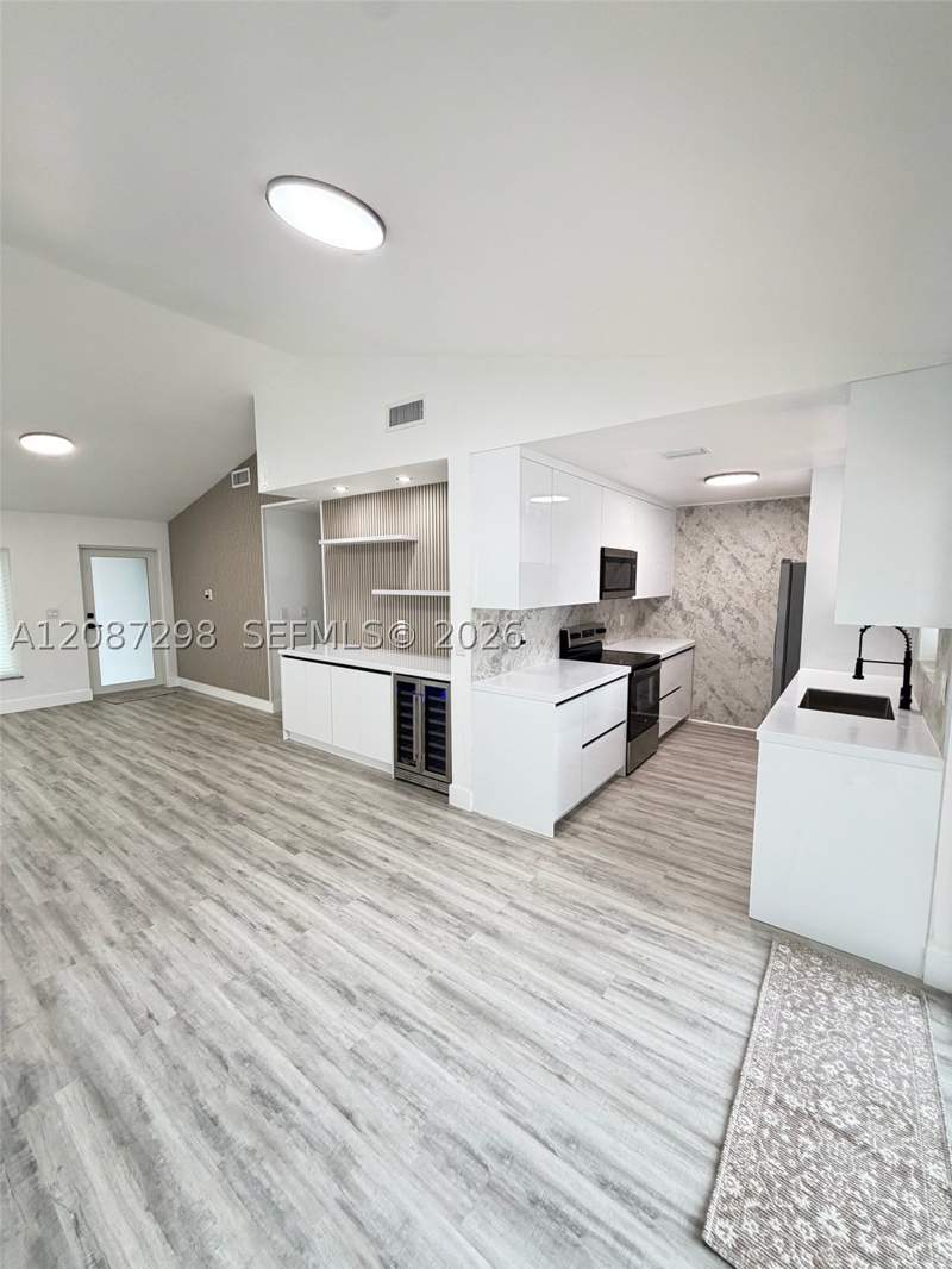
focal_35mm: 14
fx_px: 513
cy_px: 634
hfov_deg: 85.7
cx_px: 476
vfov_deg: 102.1
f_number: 2.2
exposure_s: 1/120
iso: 320
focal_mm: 2.22
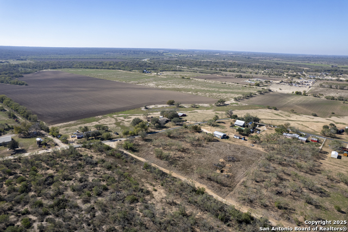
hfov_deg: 78.6
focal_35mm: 22
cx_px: 174
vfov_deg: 57.2
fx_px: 213
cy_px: 116
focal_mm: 8.38
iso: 110
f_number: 2.8
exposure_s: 1/500
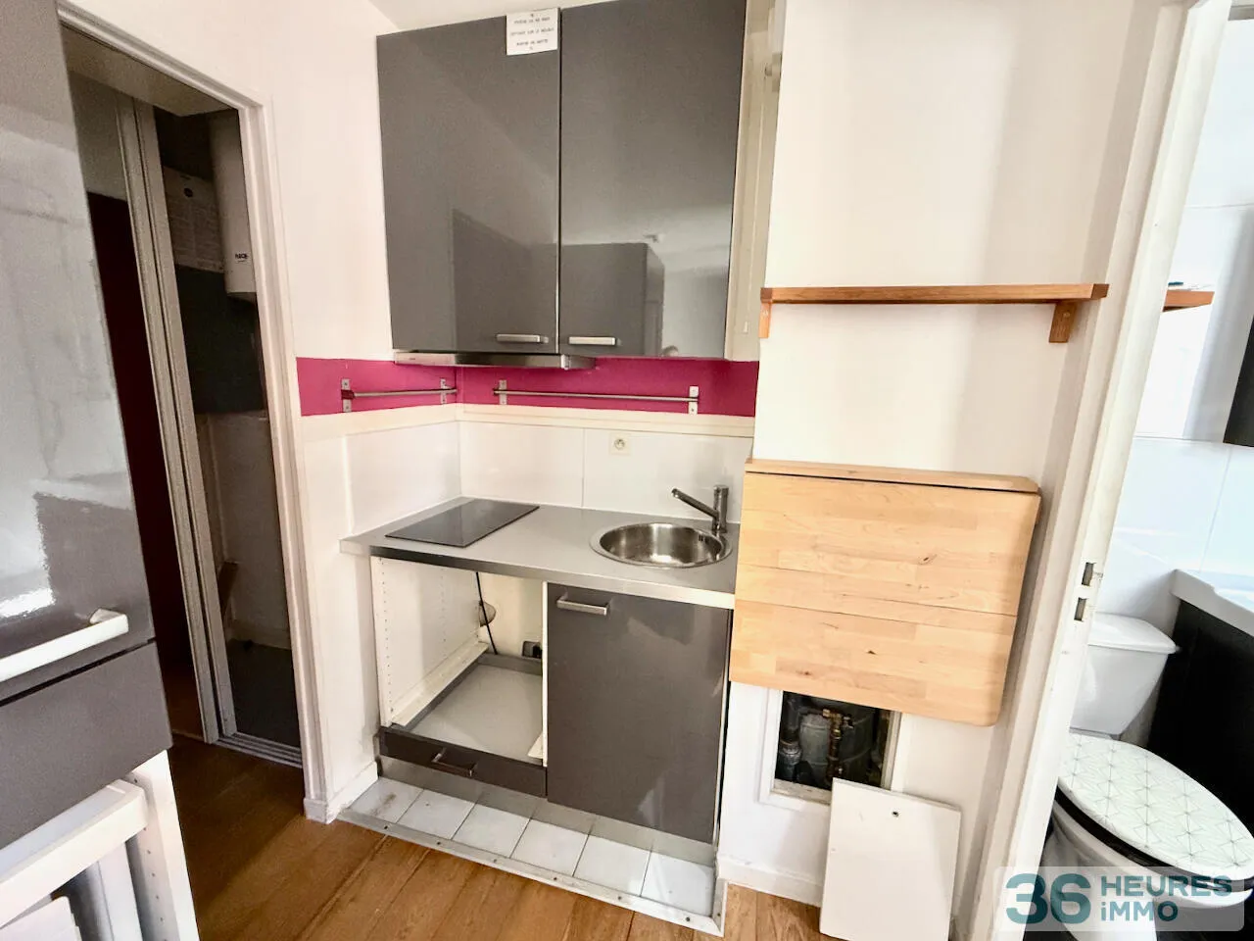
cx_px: 627
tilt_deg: -10.8
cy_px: 470
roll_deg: -1.0
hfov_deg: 102.1
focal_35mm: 14
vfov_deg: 85.7
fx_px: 507
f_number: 2.2
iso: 250
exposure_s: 1/99
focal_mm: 2.22
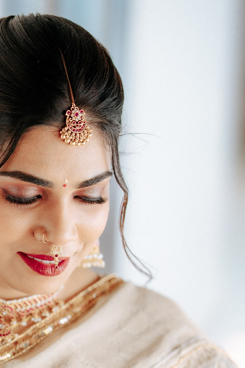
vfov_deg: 9.8
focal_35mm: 210
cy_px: 330
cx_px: 15
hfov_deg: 6.5
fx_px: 2144
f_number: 1.4
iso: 640
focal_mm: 85
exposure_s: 1/3200
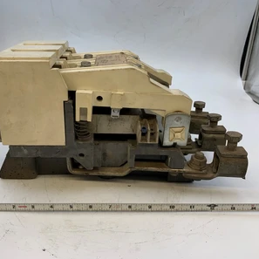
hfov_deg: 52.0
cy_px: 129
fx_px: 262
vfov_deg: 52.5
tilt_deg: -25.8
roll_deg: -2.5
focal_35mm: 31
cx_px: 98
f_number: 1.8
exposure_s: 1/121
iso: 80
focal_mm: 4.25
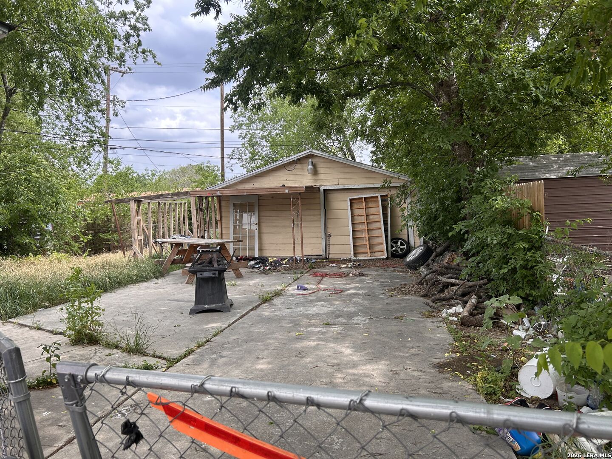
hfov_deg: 67.3
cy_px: 230
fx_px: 460
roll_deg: +2.6
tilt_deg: -2.5
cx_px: 306
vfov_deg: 53.1
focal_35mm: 26
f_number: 1.5
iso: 50
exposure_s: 1/840
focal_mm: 5.7
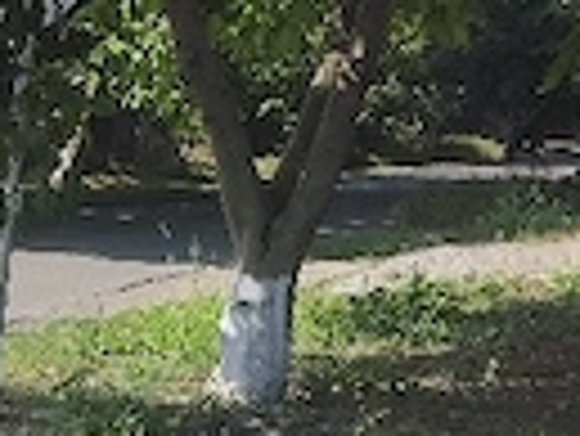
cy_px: 957
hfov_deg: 14.9
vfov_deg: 11.9
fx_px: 1794
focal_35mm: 107
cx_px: -589
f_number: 1.65
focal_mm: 6.14
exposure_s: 1/1250
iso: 50
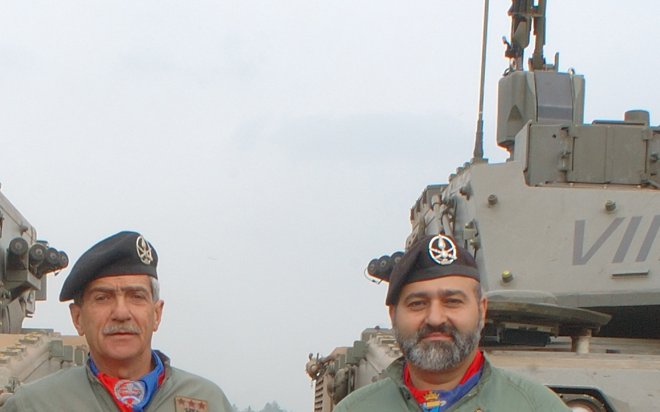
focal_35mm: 92
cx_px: 149
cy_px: 586
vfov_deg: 13.5
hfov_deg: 22.3
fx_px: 1655
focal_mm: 20
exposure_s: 1/80
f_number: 16
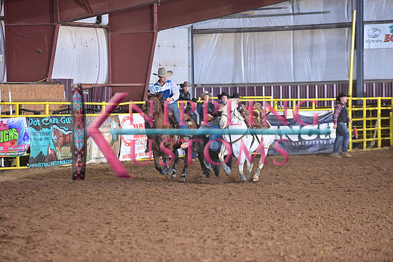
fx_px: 2184
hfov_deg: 10.3
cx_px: 196
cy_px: 131
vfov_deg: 6.9
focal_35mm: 200
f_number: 3.2
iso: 1250
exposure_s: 1/200
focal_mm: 200
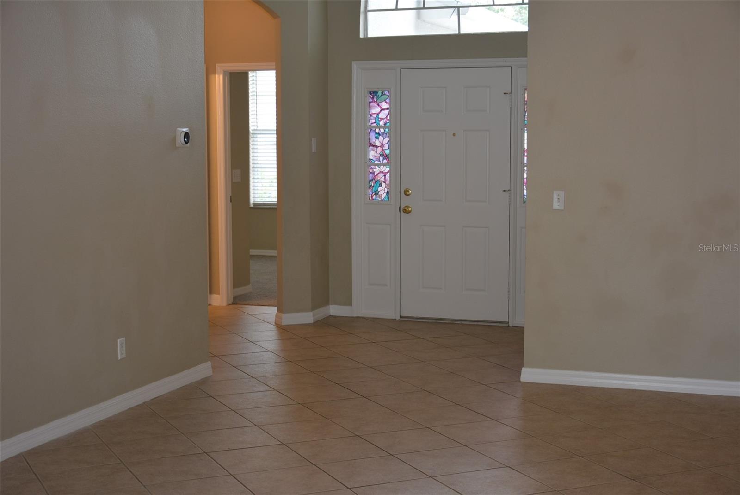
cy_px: 248
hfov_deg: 35.0
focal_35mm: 57
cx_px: 370
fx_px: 1172
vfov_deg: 23.8
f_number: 4.2
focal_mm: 38
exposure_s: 1/60
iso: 320
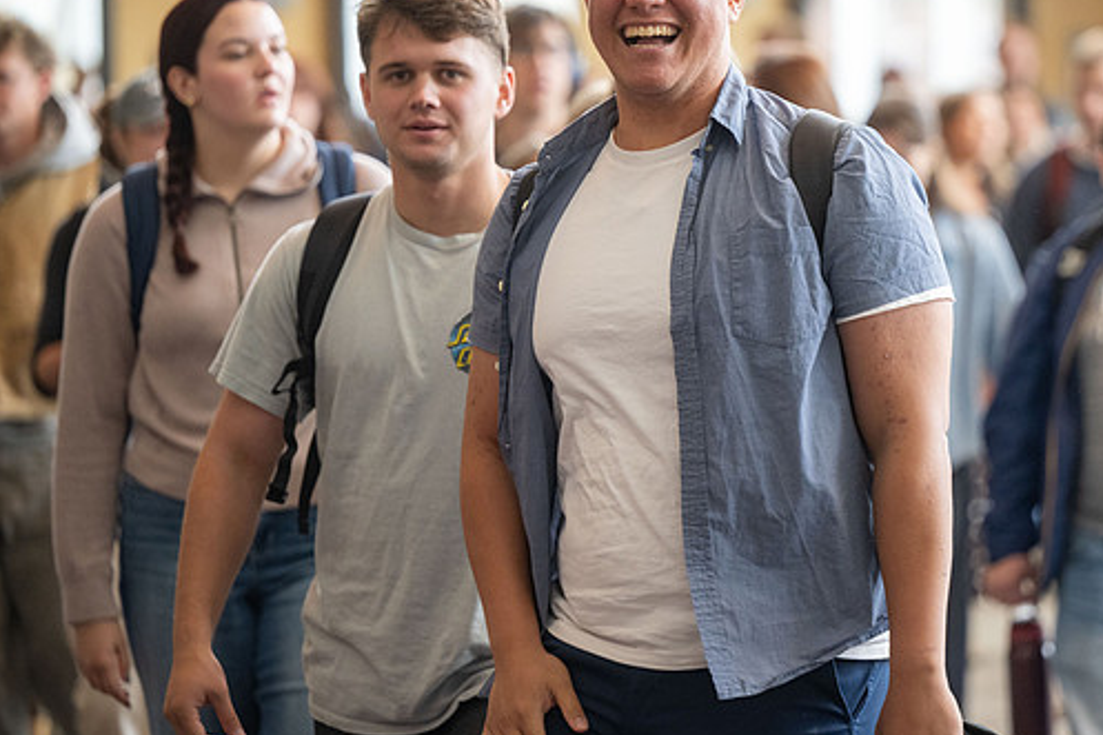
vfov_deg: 7.0
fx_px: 6034
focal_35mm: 197
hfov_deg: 10.4
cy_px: 289
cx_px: 694
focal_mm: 145
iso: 1600
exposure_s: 1/400
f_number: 2.8
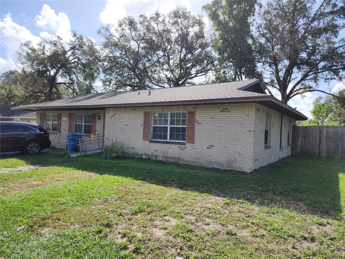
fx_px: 229
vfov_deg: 58.9
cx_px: 172
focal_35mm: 23
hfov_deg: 73.9
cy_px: 130
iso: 25
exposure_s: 1/1567
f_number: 1.8
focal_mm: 5.54
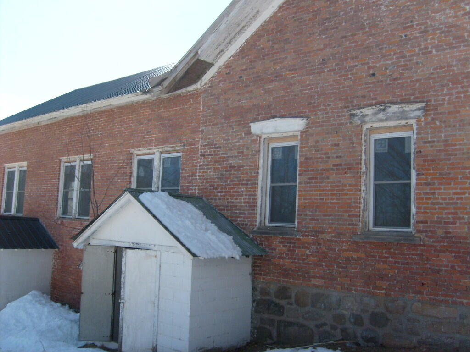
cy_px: 176
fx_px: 475
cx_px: 235
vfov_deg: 40.7
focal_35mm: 35
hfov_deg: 52.6
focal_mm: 5.8
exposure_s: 1/180
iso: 80
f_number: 7.1
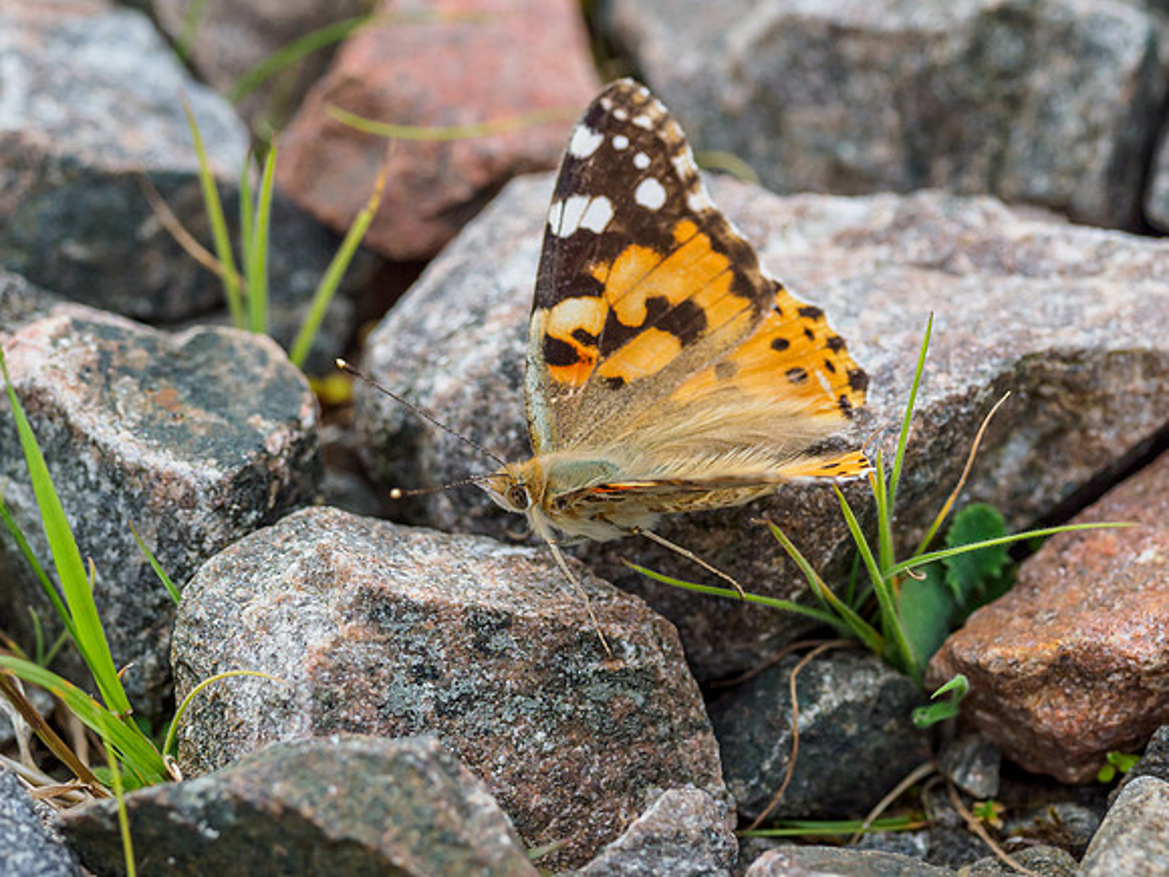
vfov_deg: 1.8
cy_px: 478
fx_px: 27708
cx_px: 511
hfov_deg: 2.4
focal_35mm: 820
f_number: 4.5
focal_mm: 300
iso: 500
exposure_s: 1/640
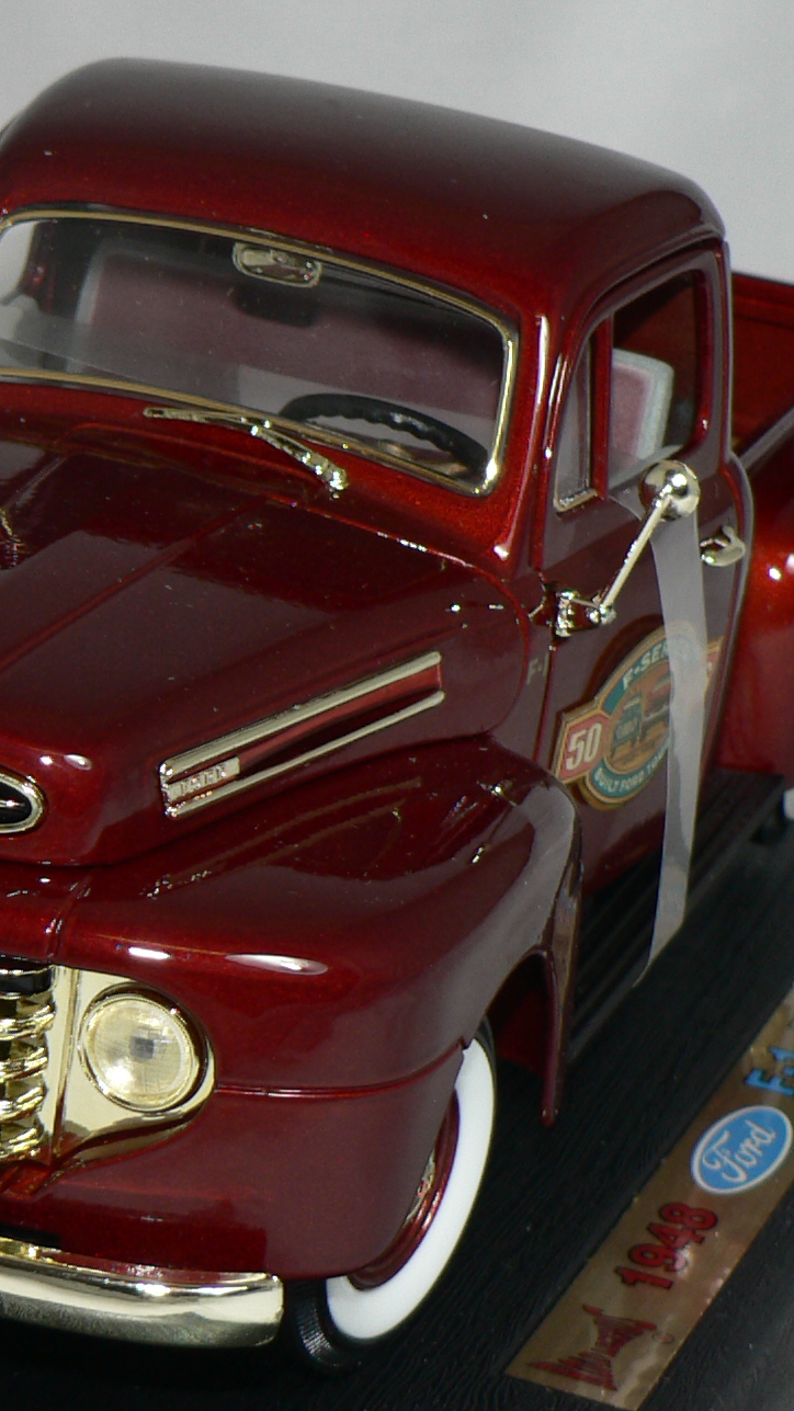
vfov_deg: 18.3
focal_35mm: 117
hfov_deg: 10.3
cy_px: 748
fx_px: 4379
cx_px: 37
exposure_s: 1/60
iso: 80
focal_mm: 9.1
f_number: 2.8
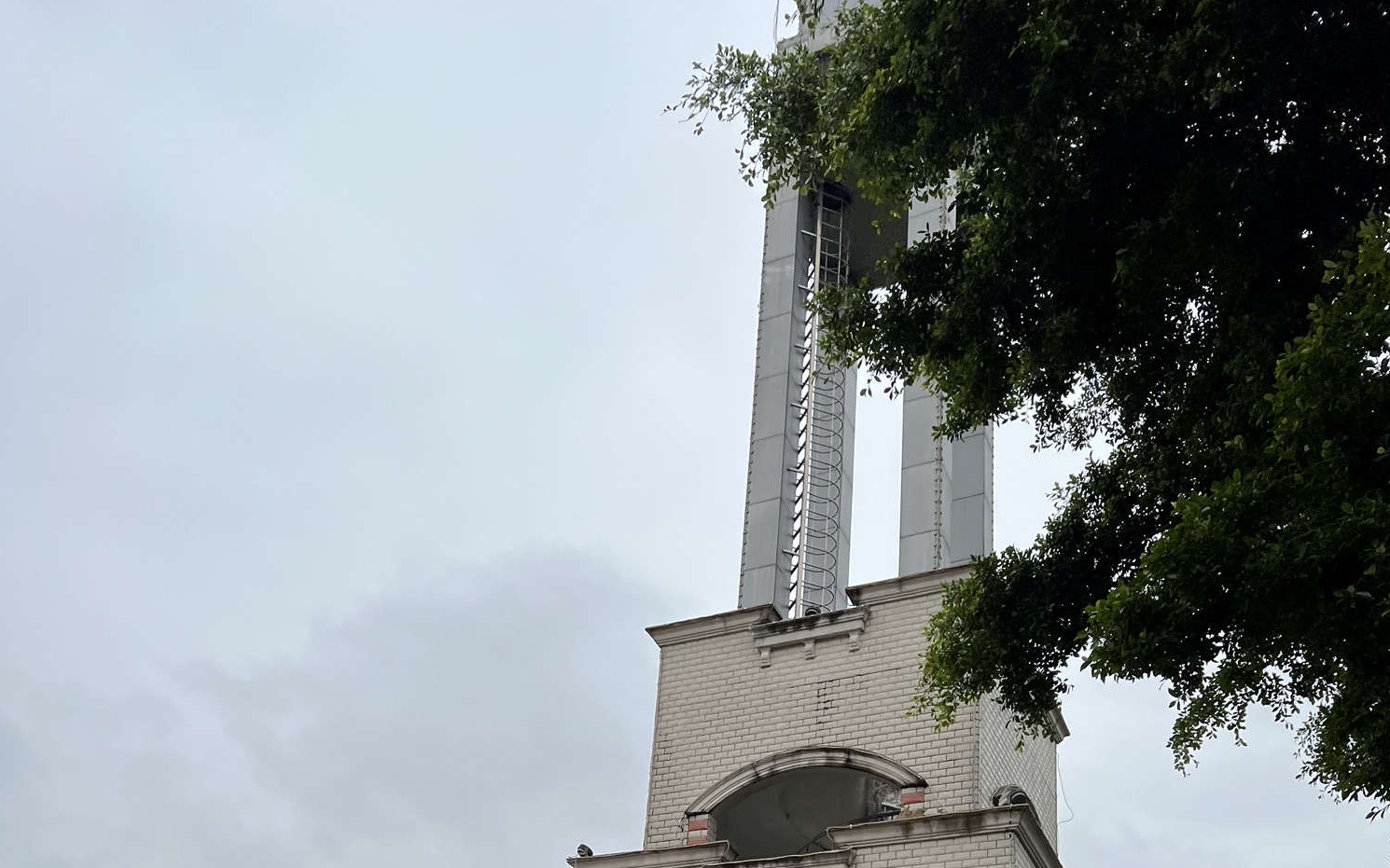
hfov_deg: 52.8
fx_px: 1402
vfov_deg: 31.4
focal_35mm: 37
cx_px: 698
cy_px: 899
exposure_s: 1/4630
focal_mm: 5.7
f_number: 1.5
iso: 50
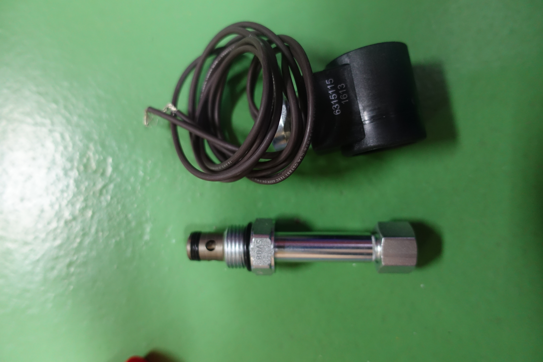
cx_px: 272
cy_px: 181
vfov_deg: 53.1
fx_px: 362
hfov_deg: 73.7
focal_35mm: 24
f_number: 1.8
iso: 800
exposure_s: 1/30
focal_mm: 8.8
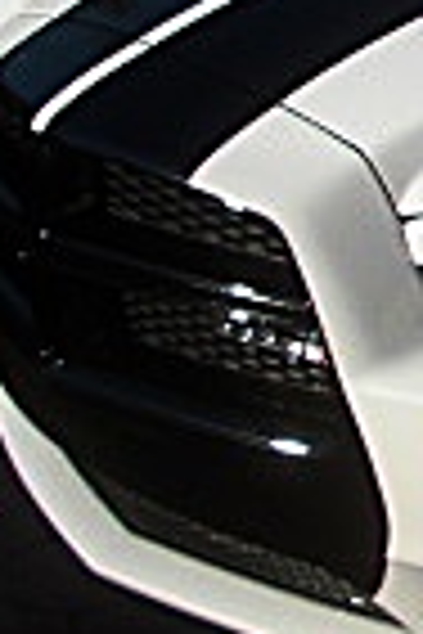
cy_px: 49
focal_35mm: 170
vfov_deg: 12.0
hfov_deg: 7.2
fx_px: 2996
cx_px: 1292
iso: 50
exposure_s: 1/160
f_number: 7.9
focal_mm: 6.3
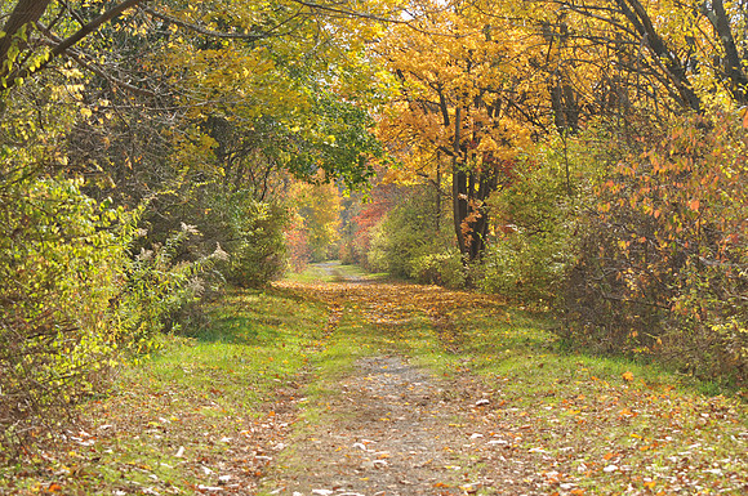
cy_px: 248
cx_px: 374
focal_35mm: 105
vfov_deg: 13.0
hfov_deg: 19.5
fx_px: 2179
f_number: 5.6
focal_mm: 70
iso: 200
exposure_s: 1/125
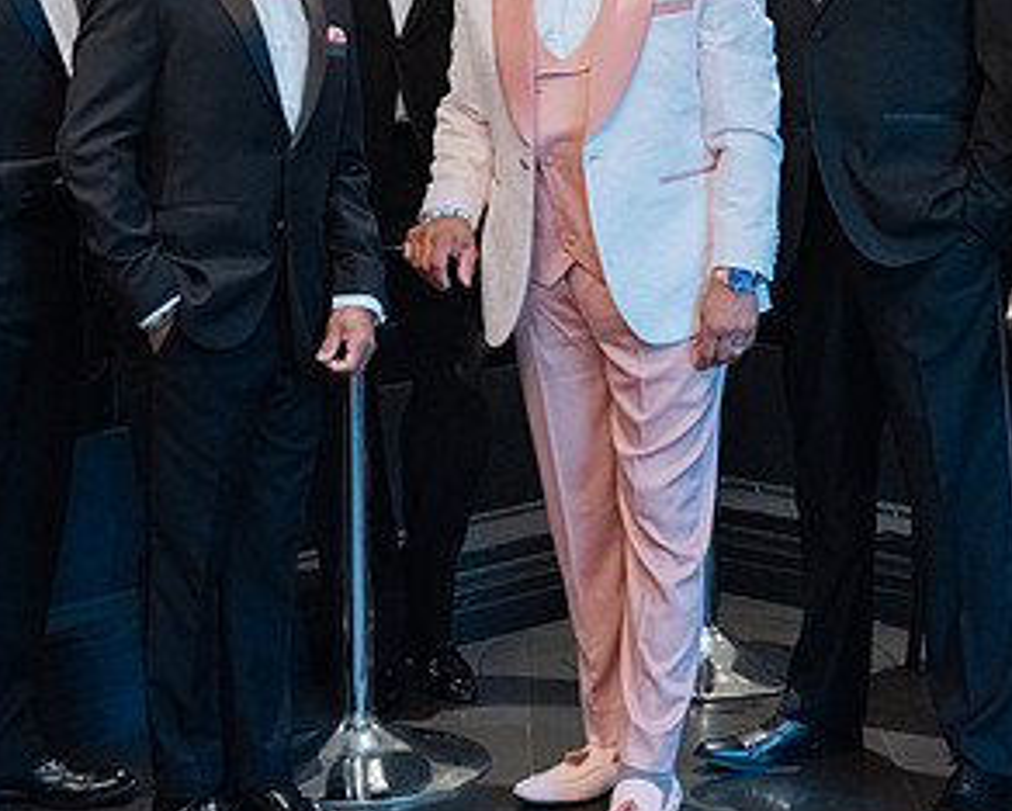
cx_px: 594
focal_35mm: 89
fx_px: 2667
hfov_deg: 21.5
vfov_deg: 17.2
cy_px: 247
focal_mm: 55
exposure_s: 1/240
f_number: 4
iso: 6400
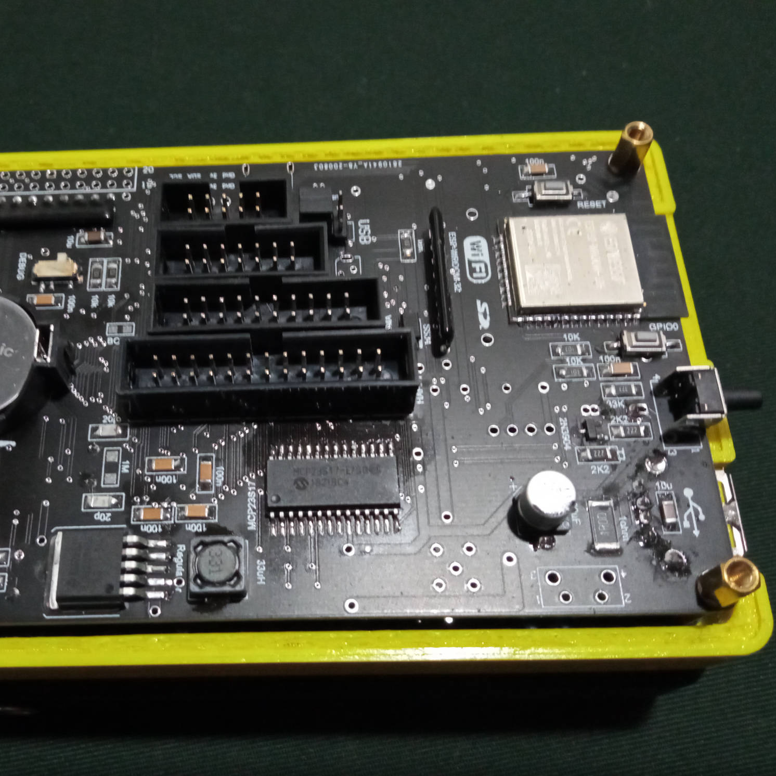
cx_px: 279
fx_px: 812
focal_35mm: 32
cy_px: 390
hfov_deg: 50.5
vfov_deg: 51.1
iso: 878
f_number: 2.2
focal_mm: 3.79
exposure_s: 1/20
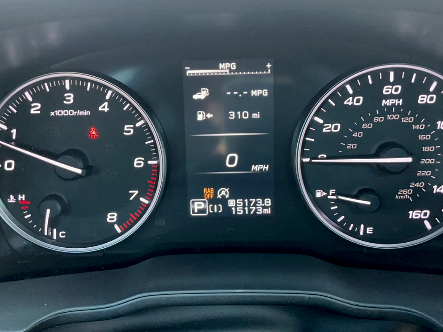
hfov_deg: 60.0
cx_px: 222
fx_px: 384
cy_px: 166
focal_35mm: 30
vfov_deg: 46.8
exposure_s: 1/60
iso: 200
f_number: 1.8
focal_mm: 3
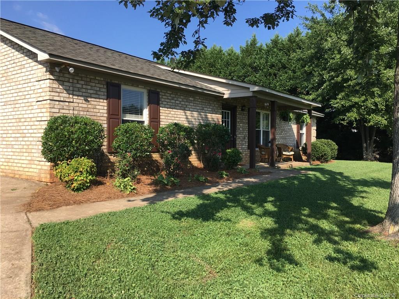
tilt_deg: -0.3
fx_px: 334
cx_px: 200
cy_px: 150
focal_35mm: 29
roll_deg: -1.1
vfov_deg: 48.2
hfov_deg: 61.7
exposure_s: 1/938
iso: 25
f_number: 2.2
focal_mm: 4.15
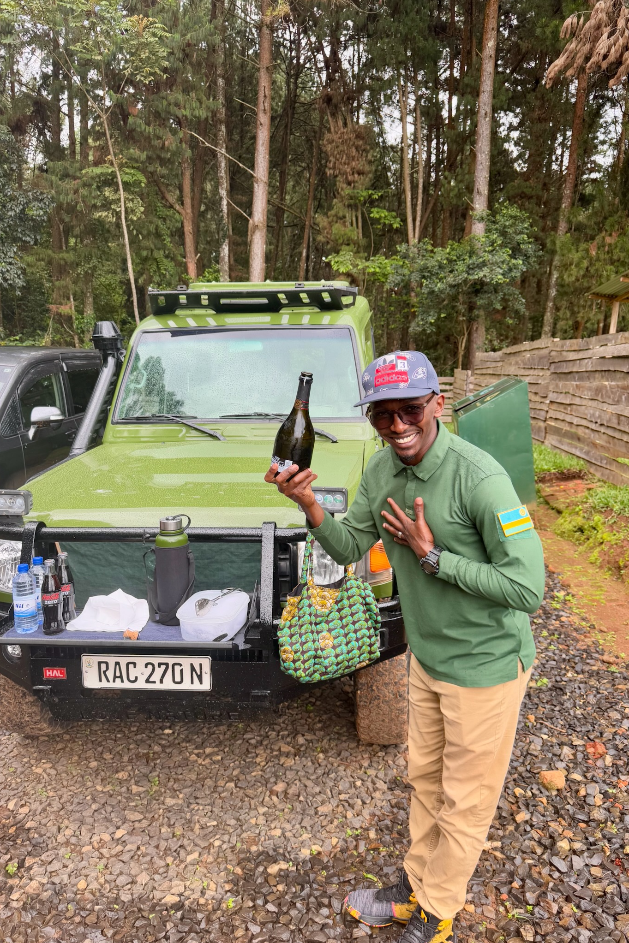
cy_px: 471
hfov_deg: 51.3
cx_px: 319
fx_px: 655
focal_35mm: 25
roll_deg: -3.0
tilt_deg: -9.0
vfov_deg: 71.5
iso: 80
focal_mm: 6.76
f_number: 1.78
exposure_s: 1/522
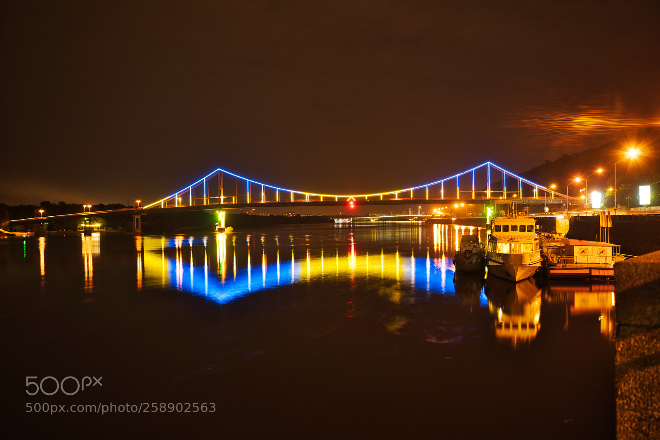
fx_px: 642
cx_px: 330
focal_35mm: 35
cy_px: 220
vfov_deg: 37.9
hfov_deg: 54.4
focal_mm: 35
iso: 100
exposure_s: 10
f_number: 5
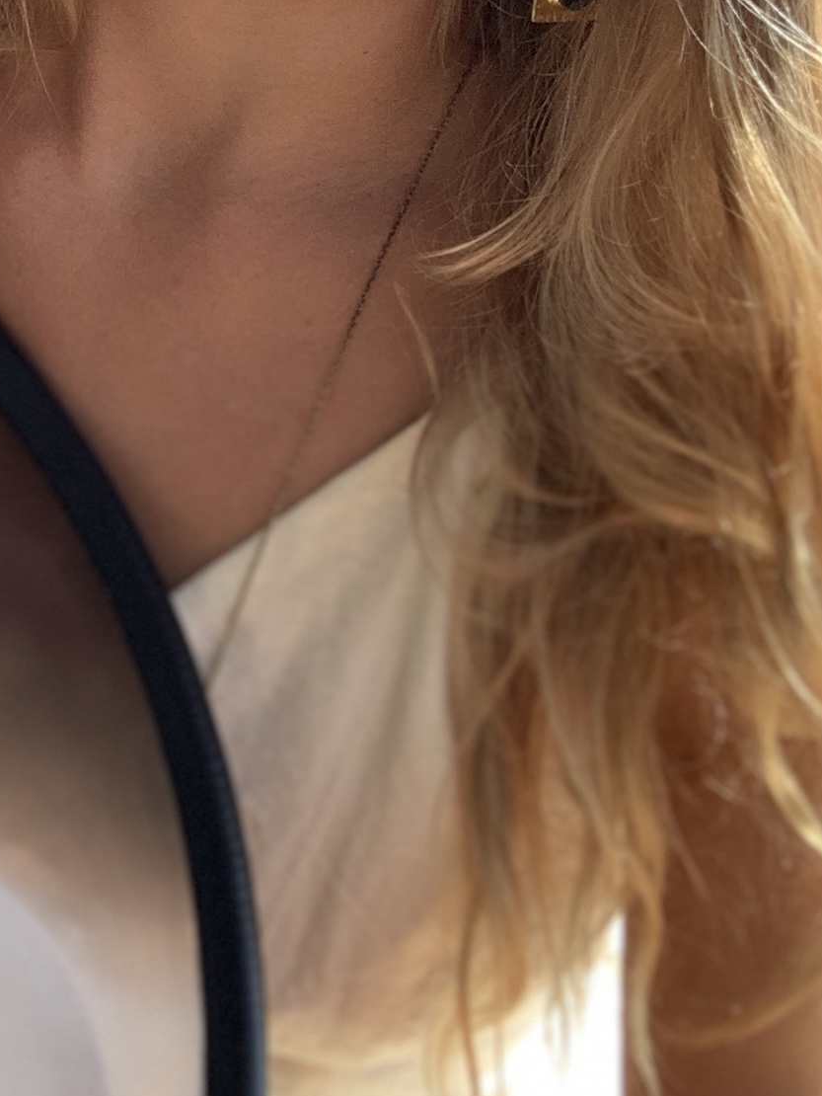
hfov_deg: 16.1
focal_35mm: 89
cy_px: 195
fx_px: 2817
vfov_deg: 21.7
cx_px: -89
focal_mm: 2.87
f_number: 2.2
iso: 20
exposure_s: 1/121
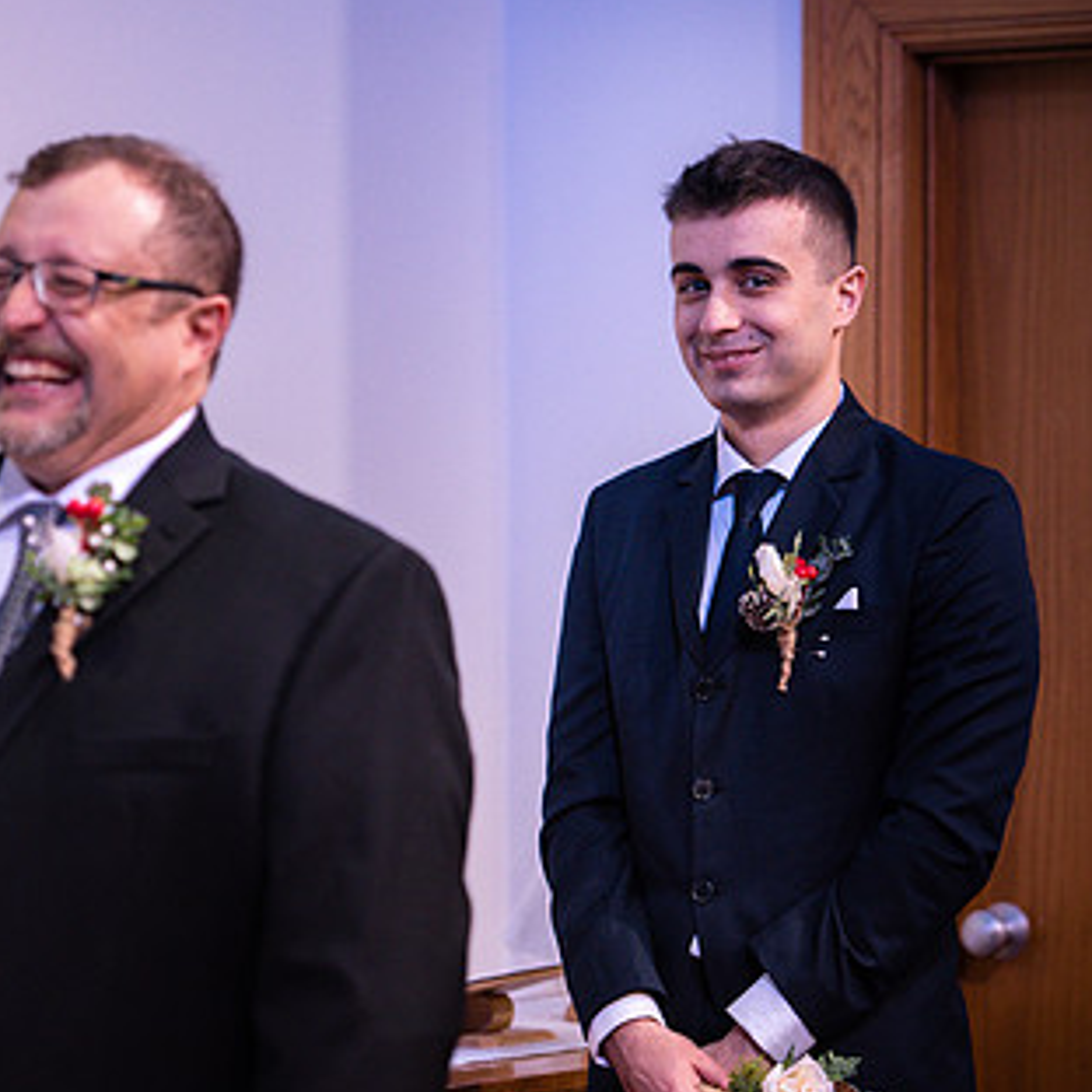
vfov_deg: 9.8
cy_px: 583
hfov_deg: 9.7
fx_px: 6389
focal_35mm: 179
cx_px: 244
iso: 800
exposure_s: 1/200
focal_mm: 110
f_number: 2.8
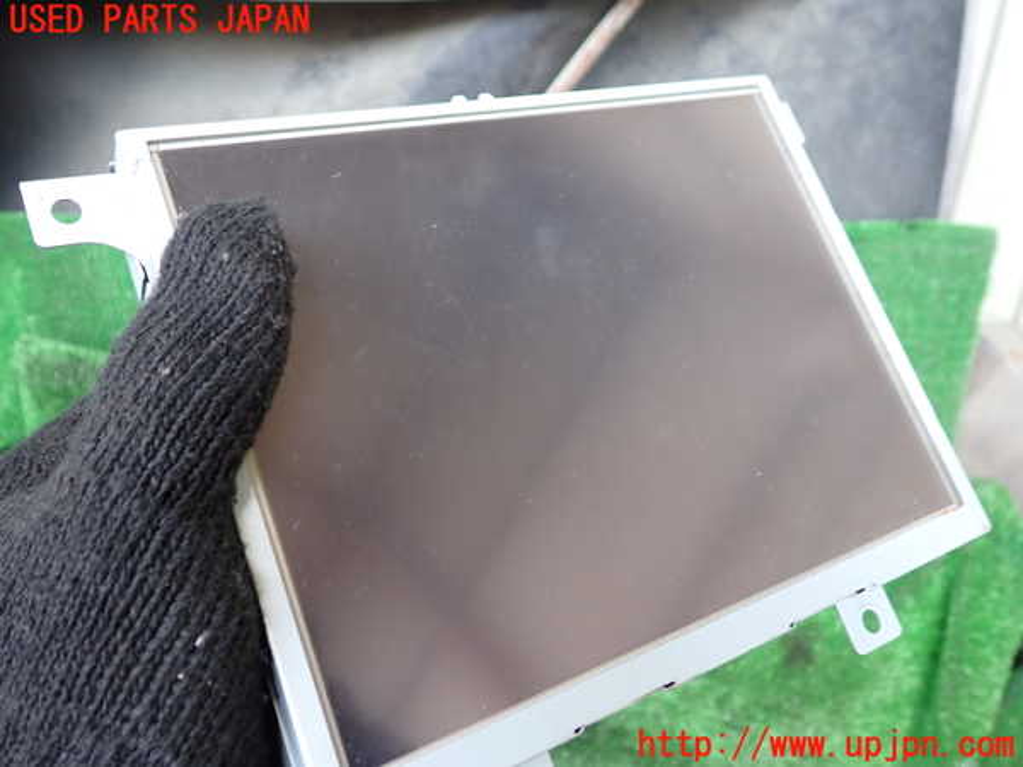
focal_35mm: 30
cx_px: 512
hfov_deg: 60.0
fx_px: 887
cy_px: 384
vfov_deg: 46.8
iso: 200
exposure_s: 1/60
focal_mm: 5.4
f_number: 2.3
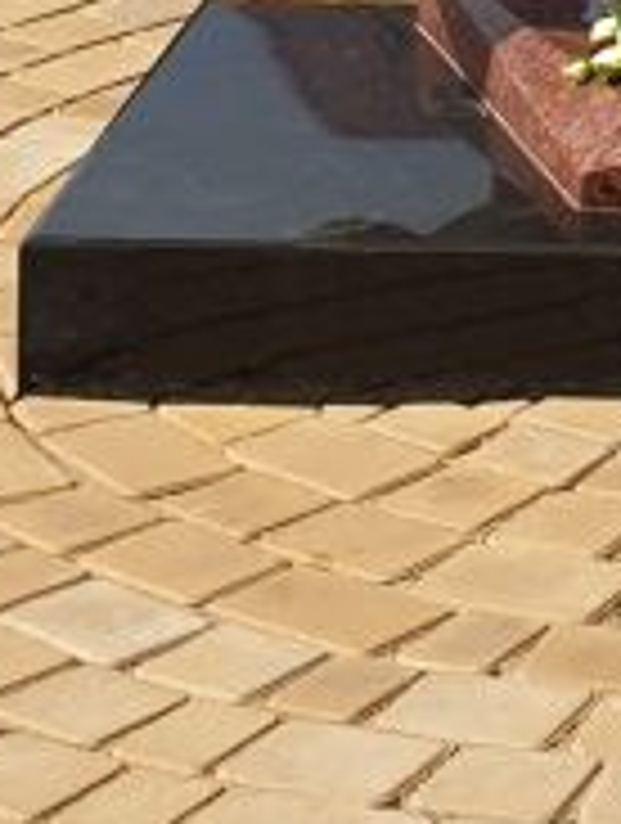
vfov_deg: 8.8
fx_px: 4505
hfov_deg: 7.7
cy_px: -1560
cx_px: 1102
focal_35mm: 189
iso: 50
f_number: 2.4
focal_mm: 4.3
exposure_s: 1/1488
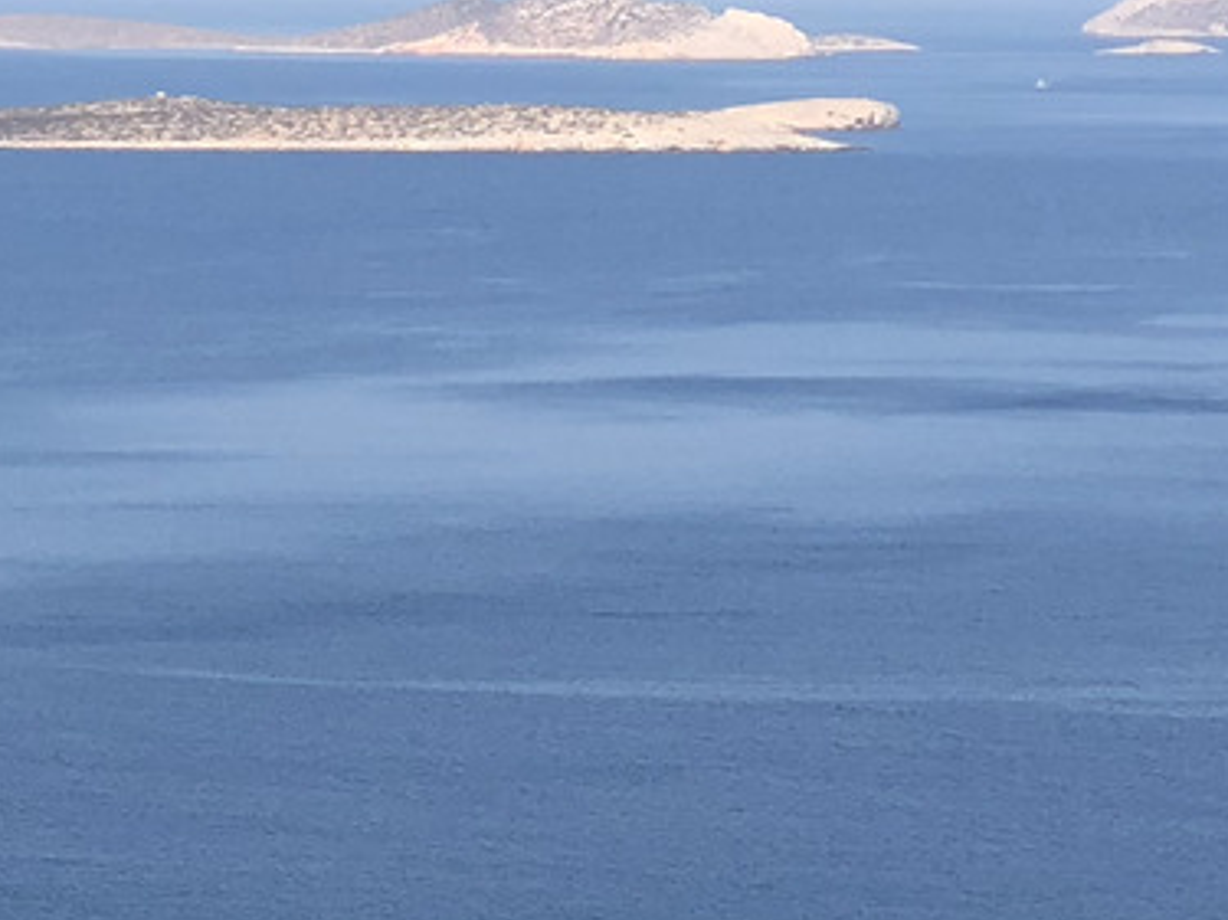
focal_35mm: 222
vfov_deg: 6.7
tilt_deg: -6.3
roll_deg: +0.8
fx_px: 7873
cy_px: 887
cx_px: -458
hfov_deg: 8.8
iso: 16
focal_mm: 6
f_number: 2.4
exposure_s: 1/500
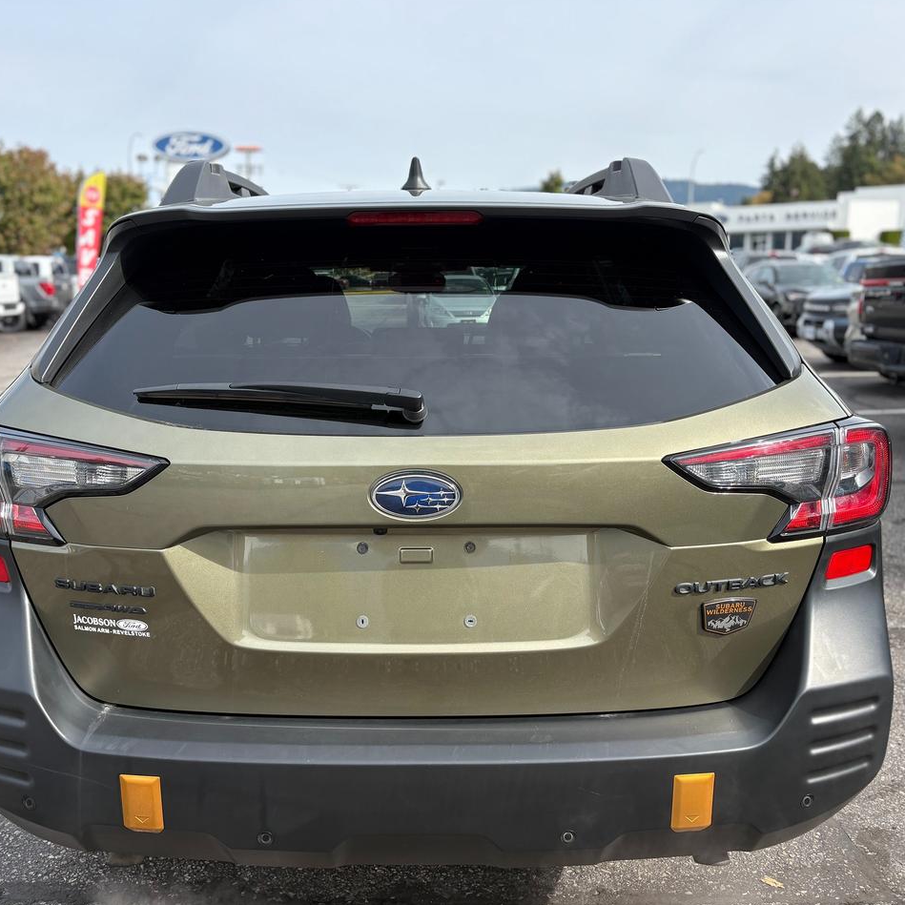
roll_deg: +0.2
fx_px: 917
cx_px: 417
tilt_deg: -8.6
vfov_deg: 52.5
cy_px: 451
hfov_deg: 52.5
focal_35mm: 31
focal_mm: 5.96
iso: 50
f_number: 1.6
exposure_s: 1/1517
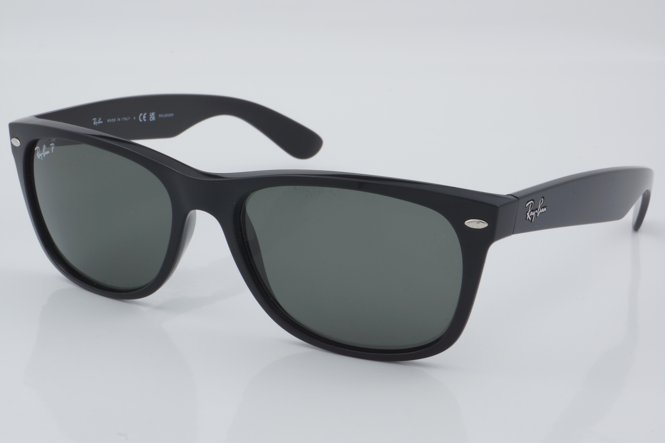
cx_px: 332
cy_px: 222
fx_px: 1385
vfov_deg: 18.2
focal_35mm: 75
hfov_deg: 27.0
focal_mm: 50
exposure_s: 1/4
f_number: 32
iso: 100
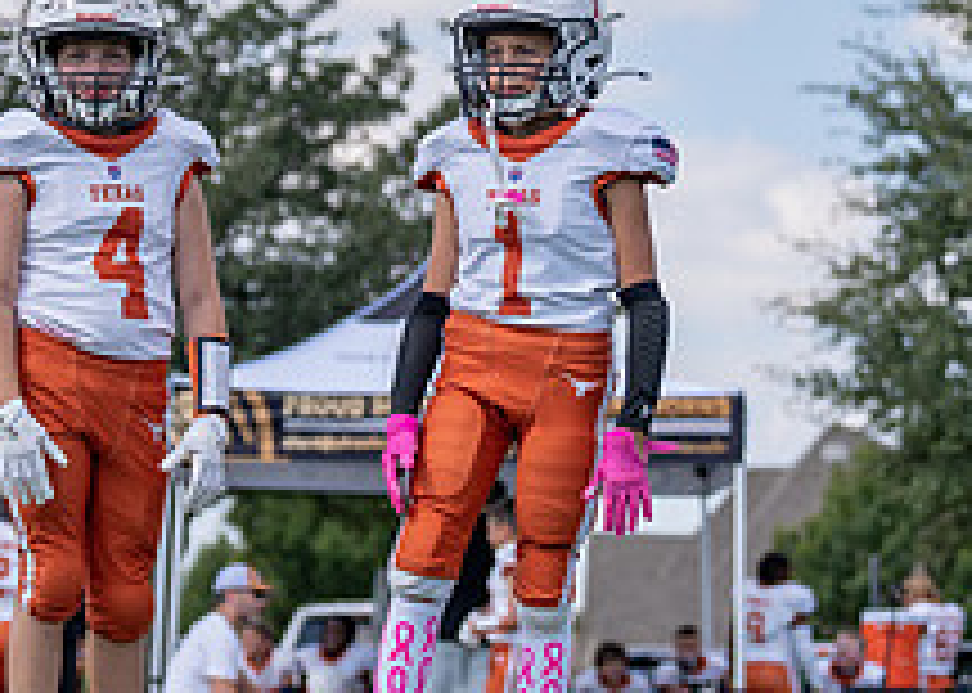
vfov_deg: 7.3
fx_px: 5435
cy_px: 220
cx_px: 230
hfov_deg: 10.2
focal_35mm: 197
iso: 100
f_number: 2.8
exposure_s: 1/1000
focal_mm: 70
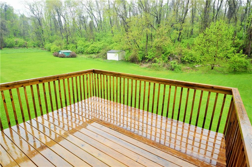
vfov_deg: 67.2
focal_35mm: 18
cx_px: 126
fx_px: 126
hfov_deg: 90.1
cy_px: 84
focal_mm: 12
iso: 320
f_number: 5.6
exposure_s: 1/125
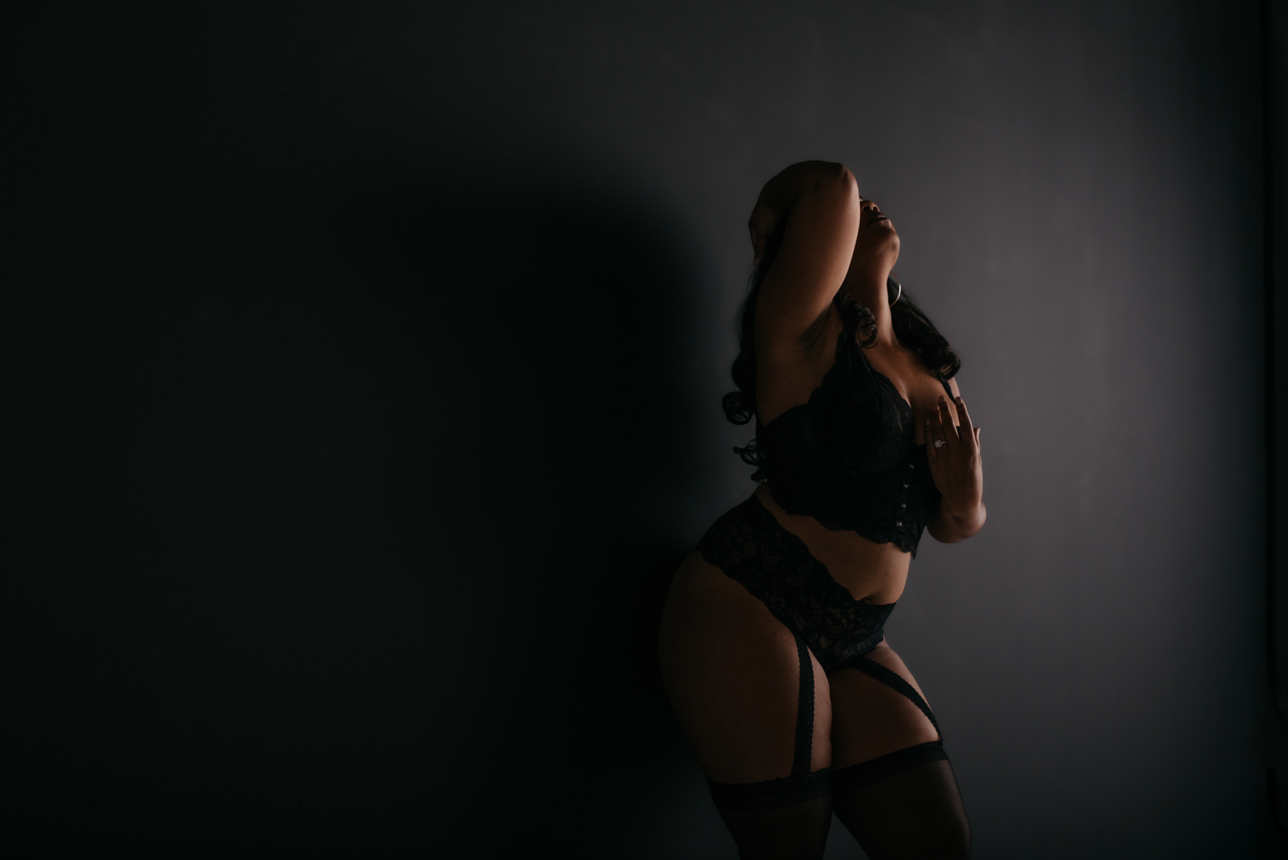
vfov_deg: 27.0
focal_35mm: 50
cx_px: 644
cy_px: 430
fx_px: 1789
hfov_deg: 39.6
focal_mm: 50
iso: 800
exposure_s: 1/200
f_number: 4.5
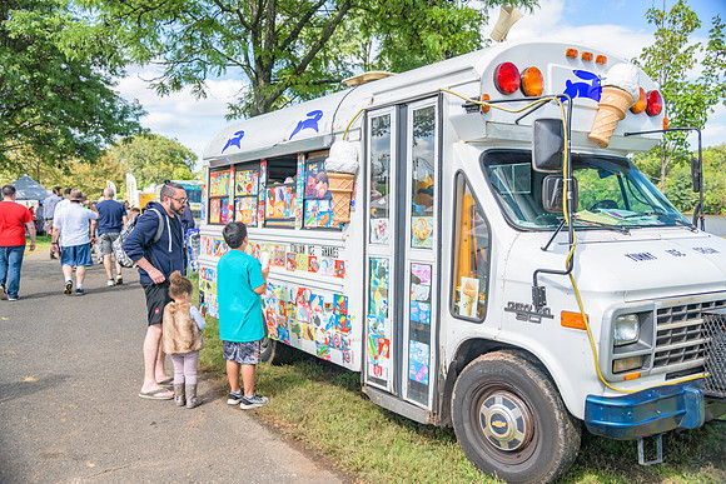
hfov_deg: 60.3
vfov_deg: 42.3
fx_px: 625
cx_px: 363
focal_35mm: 31
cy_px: 242
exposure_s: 1/100
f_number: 4
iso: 64
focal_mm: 31
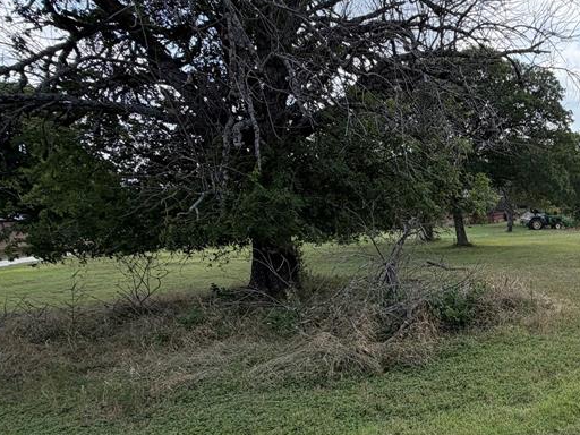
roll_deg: +5.6
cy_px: 317
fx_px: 469
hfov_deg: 54.6
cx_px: 530
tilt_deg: -13.4
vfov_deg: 48.2
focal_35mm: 28
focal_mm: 2.22
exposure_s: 1/770
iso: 32
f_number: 2.2
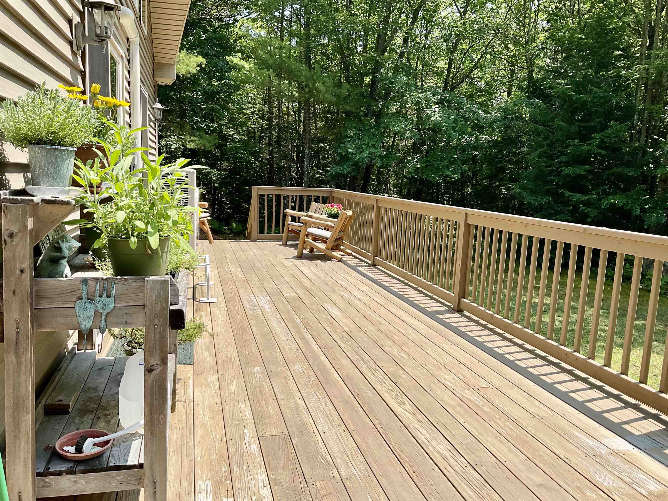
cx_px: 334
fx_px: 560
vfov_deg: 48.2
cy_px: 250
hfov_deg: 61.7
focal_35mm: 29
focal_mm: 3
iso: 16
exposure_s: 1/1076
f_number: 1.8
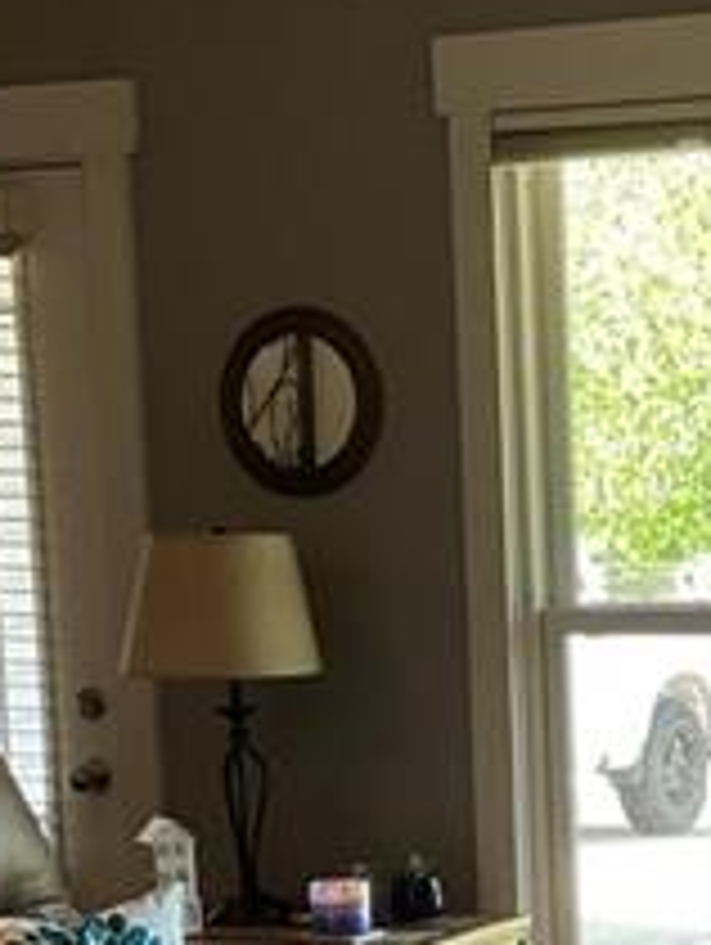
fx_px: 2897
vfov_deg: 18.3
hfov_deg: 13.6
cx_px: 873
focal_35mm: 106
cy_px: 801
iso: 50
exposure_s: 1/60
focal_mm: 3
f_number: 1.8
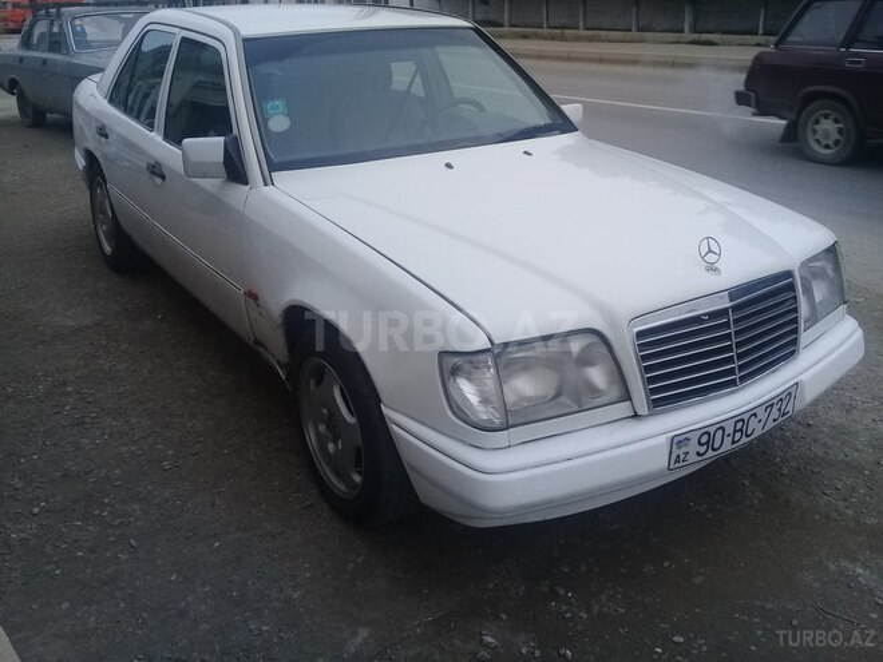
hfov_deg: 58.4
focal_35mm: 31
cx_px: 442
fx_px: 791
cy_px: 331
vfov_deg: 45.4
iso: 50
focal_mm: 3.3
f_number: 2.2
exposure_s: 1/350
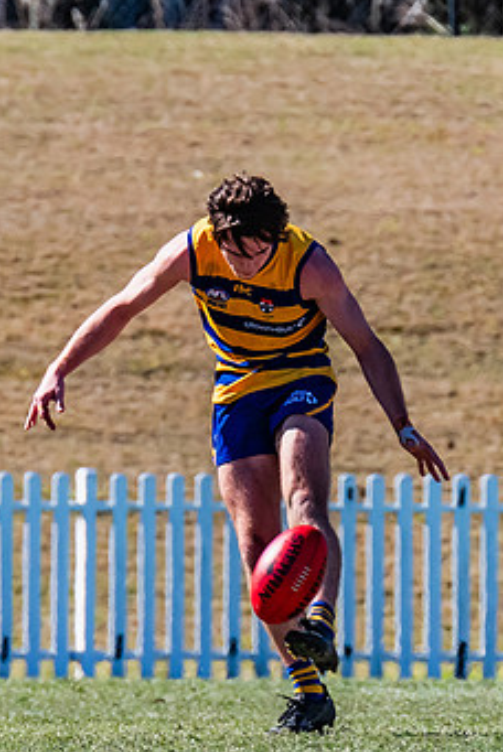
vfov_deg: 1.4
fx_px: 31601
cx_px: 409
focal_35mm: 1511
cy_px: 420
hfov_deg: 0.9
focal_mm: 420
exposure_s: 1/1600
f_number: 8
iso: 800
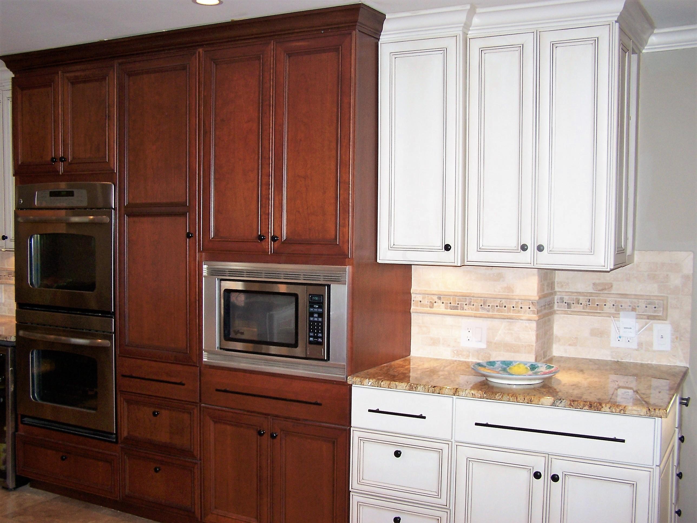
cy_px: 262
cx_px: 348
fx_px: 765
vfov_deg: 37.7
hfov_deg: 49.0
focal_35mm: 38
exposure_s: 1/60
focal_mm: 6.3
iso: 140
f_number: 2.8
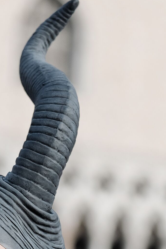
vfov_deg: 7.9
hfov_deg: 5.3
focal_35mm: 259
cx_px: -10
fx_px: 1791
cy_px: 272
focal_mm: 74.1
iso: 800
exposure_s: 1/2500
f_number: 3.7
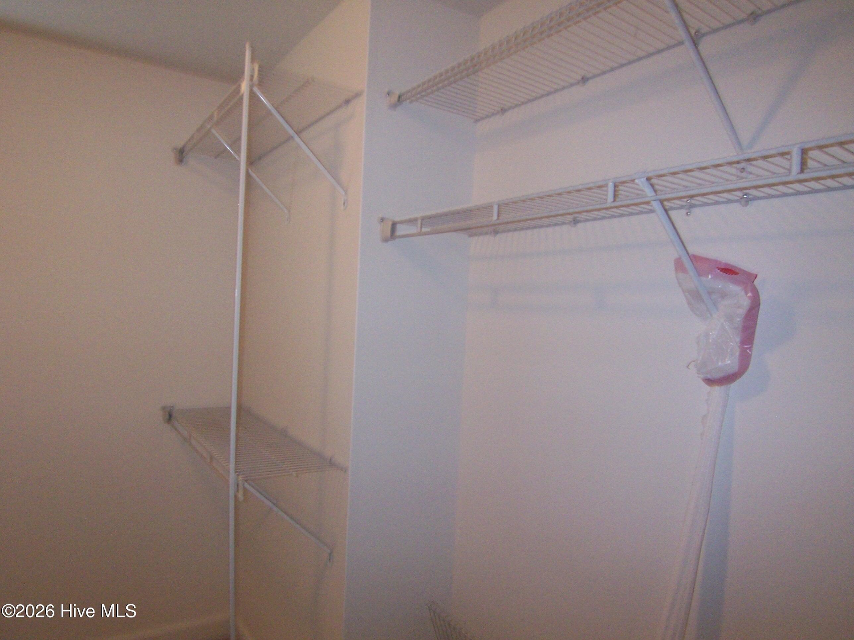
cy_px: 320
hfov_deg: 73.9
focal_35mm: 23
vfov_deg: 58.9
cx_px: 427
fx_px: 567
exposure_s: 1/30
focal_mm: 3.8
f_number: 2.8
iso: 200
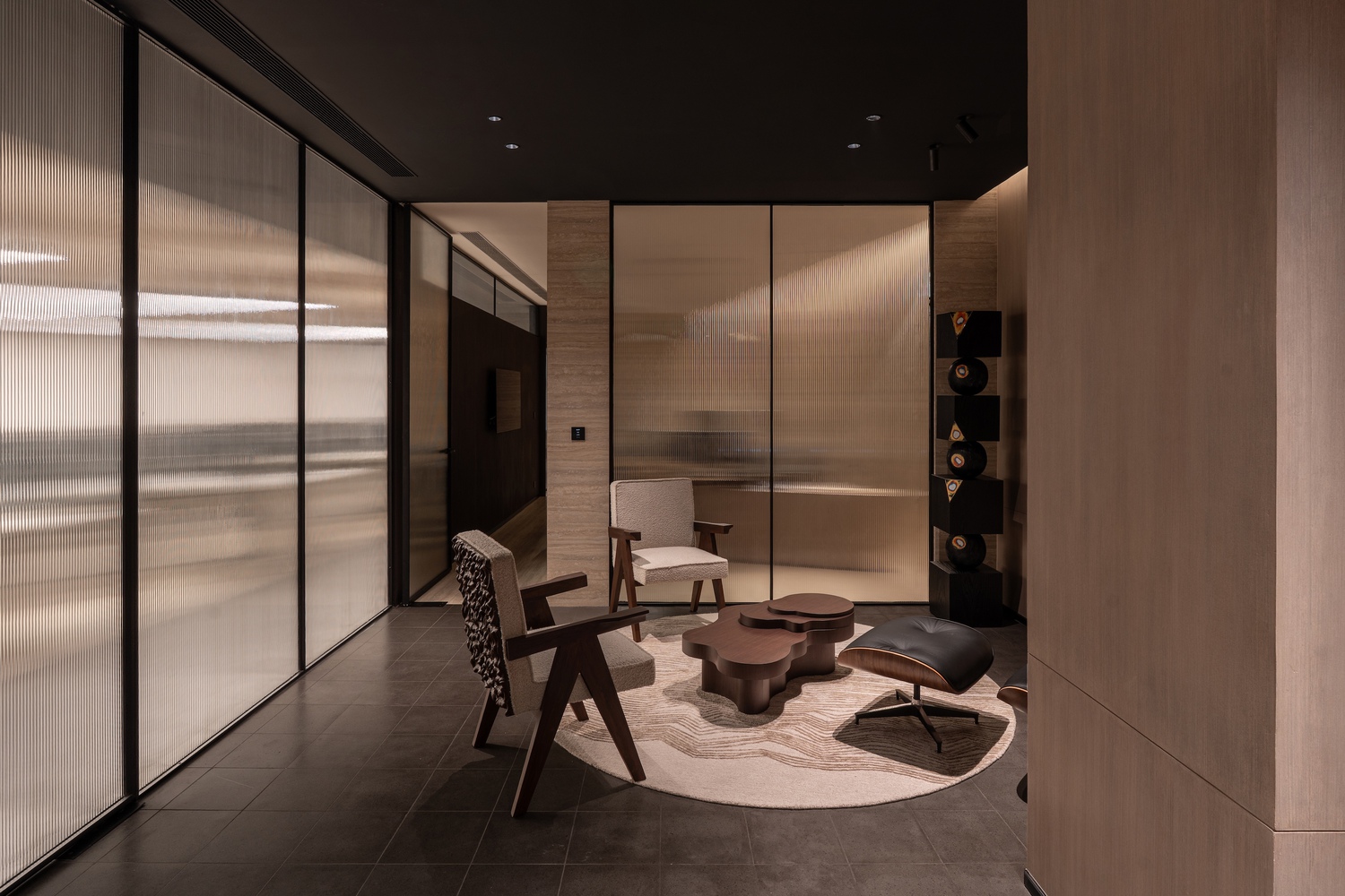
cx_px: 672
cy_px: 448
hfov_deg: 91.6
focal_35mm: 18
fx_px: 654
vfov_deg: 68.9
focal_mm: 17.5
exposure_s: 3.2
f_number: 10
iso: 100
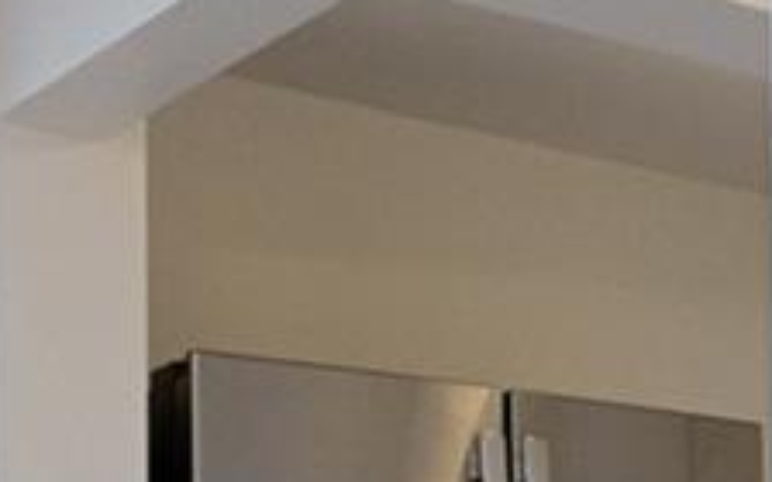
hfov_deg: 14.7
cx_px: 1582
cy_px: 816
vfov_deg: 10.8
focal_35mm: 114
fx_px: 2408
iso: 250
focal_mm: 10.5
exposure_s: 1/30
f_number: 6.3
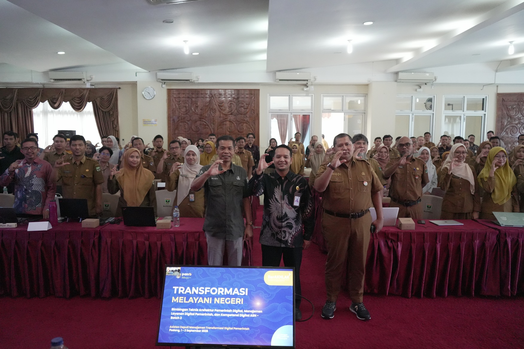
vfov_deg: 46.4
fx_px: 408
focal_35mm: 28
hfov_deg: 65.5
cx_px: 262
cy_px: 174
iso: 12800
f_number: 3.5
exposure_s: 1/640
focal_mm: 28
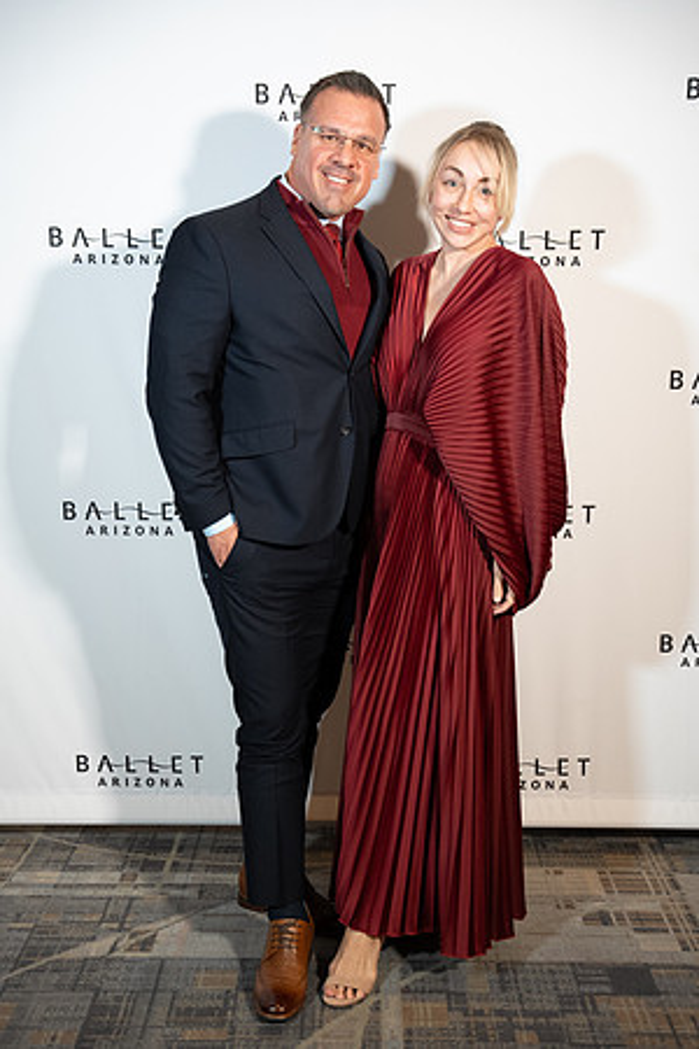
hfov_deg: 28.7
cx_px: 350
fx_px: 1366
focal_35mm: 47
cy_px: 524
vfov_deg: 42.0
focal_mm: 46.9
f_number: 2.8
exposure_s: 1/160
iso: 1600
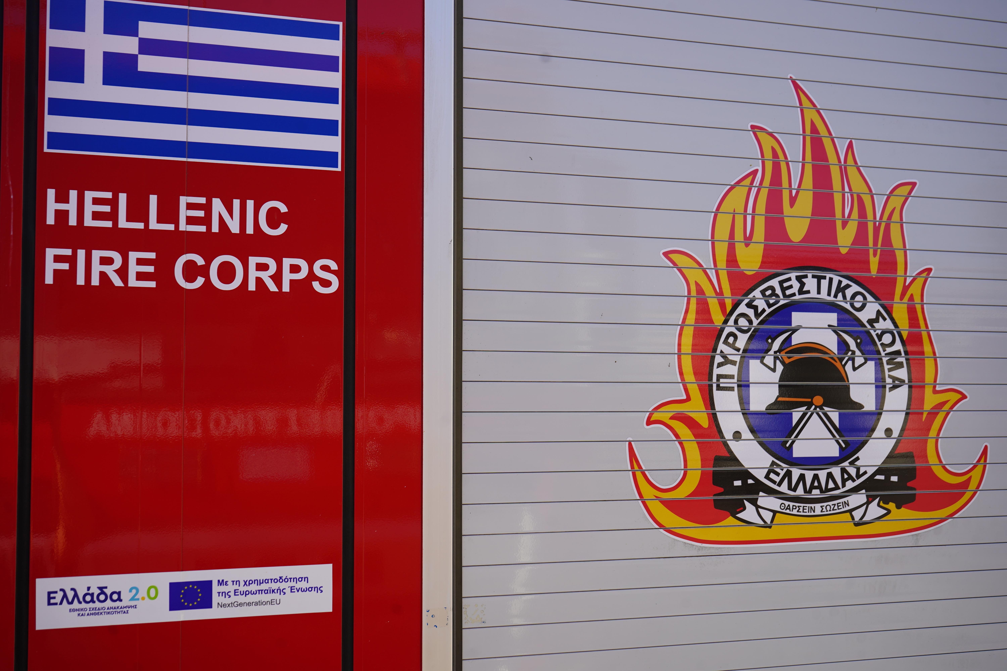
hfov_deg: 43.6
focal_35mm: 45
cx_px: 504
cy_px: 336
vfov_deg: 29.9
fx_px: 1259
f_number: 8
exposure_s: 1/100
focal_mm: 45
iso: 100
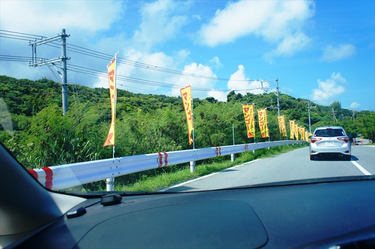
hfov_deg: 62.0
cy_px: 124
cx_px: 188
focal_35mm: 30
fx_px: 312
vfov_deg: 43.5
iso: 200
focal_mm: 20
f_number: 6.3
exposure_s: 1/400
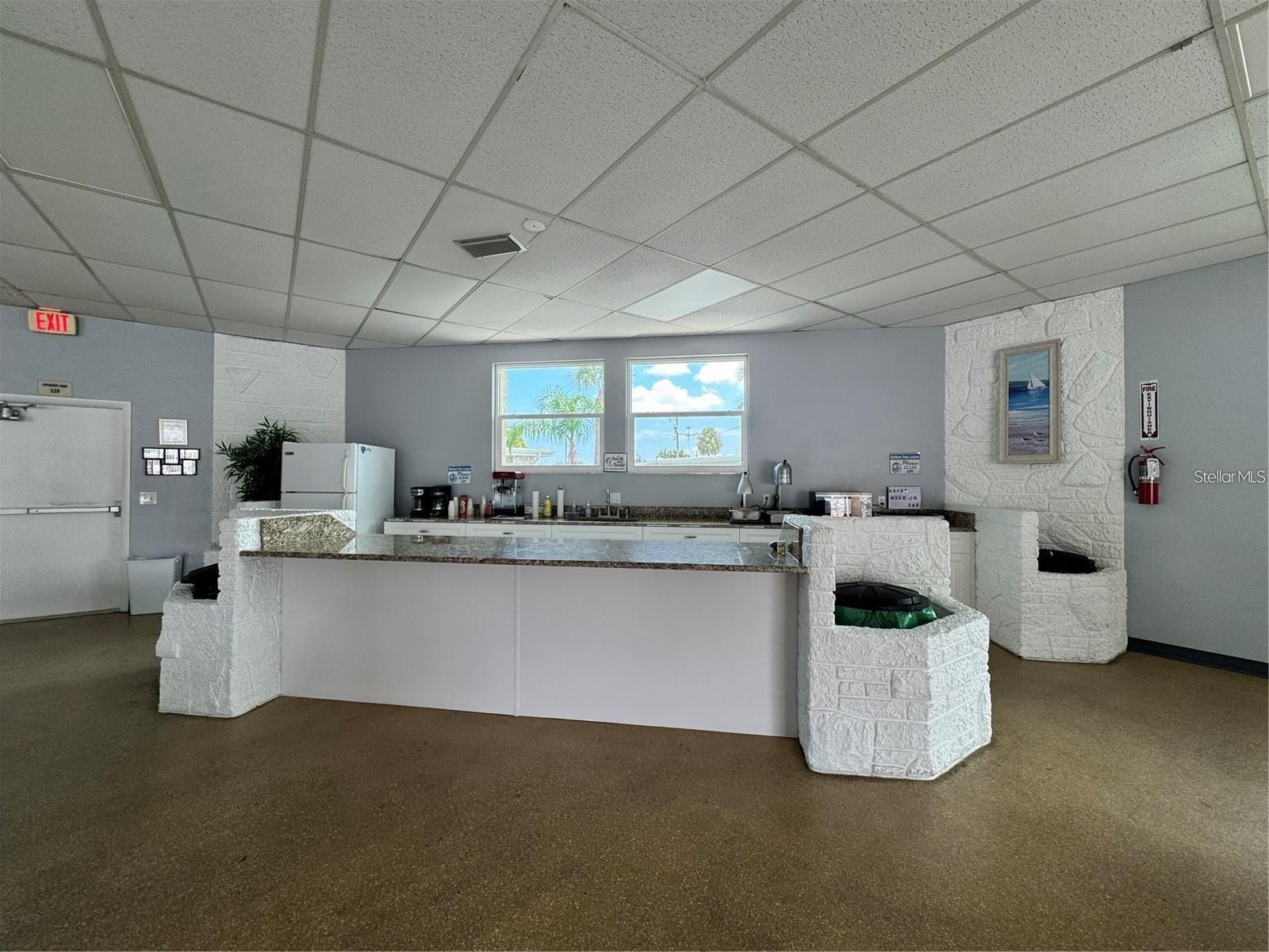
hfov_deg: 102.1
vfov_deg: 85.7
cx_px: 634
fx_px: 513
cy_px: 476
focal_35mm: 14
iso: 50
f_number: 2.2
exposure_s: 1/99
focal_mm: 2.22
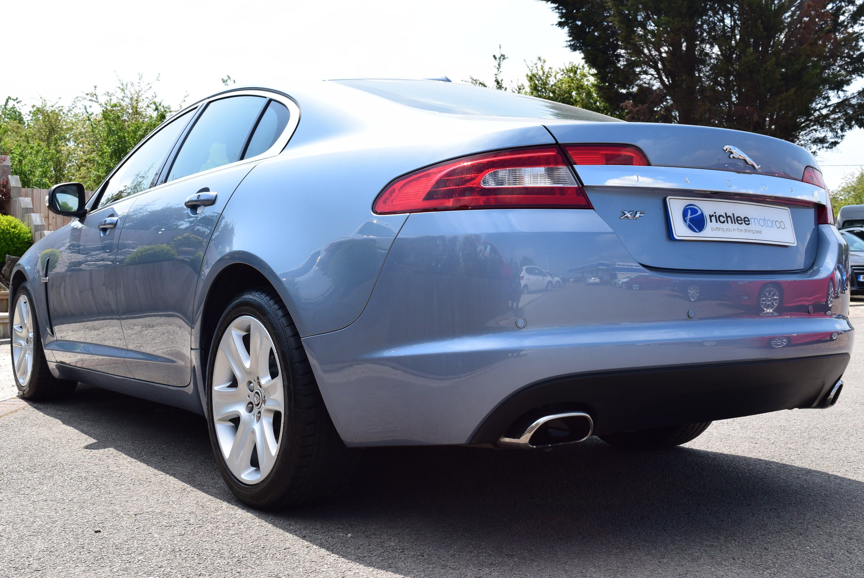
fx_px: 973
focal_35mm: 40
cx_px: 432
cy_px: 289
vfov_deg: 33.1
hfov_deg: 47.9
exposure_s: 1/400
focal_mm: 27
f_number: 11
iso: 400
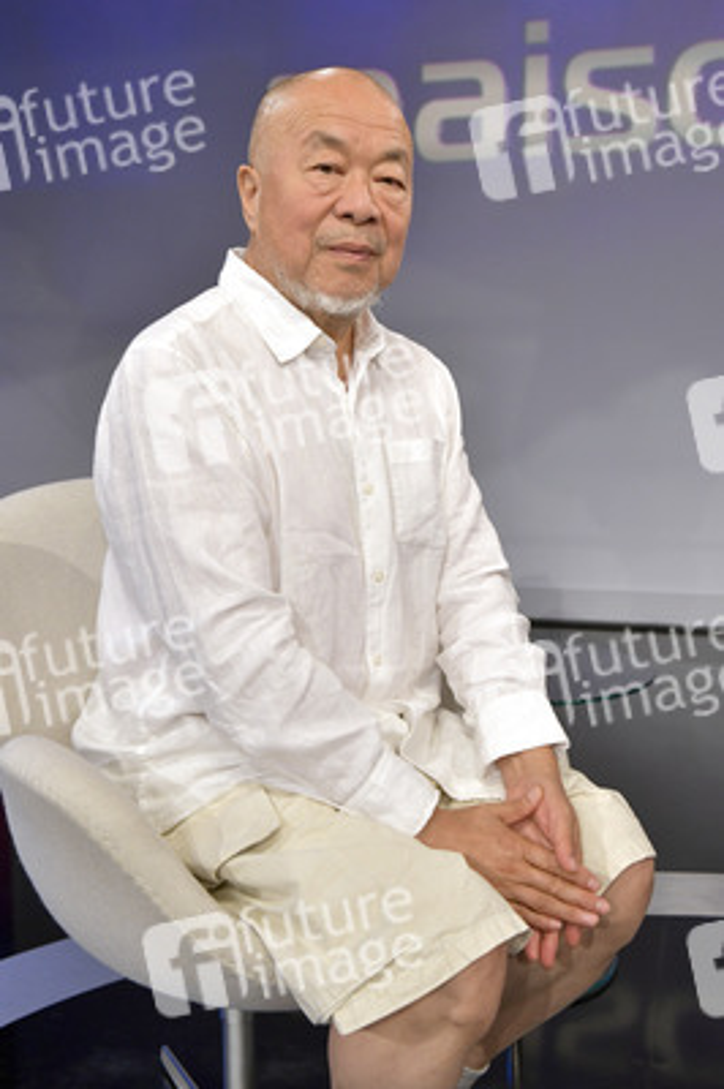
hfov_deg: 35.0
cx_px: 362
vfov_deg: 50.7
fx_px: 1148
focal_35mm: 38
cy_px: 544
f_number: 6.3
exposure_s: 1/200
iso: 2500
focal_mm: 38
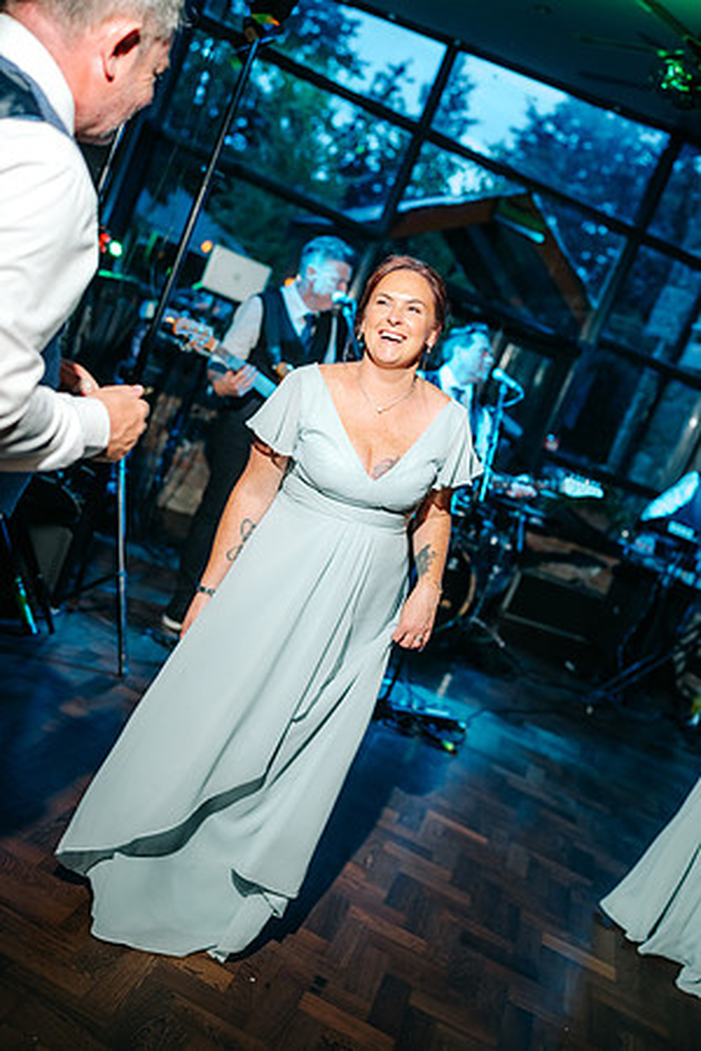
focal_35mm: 35
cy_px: 526
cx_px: 350
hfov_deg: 37.9
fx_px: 1022
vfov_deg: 54.4
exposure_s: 1/200
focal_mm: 35
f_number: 2
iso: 400
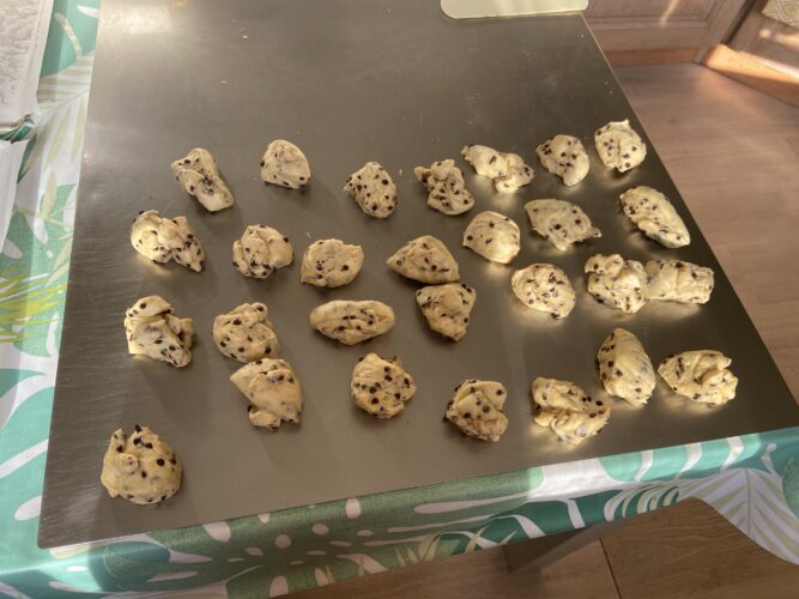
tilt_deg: -58.4
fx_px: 600
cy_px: 300
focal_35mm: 26
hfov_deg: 67.3
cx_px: 400
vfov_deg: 53.0
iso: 50
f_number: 1.8
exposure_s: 1/121
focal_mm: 4.25
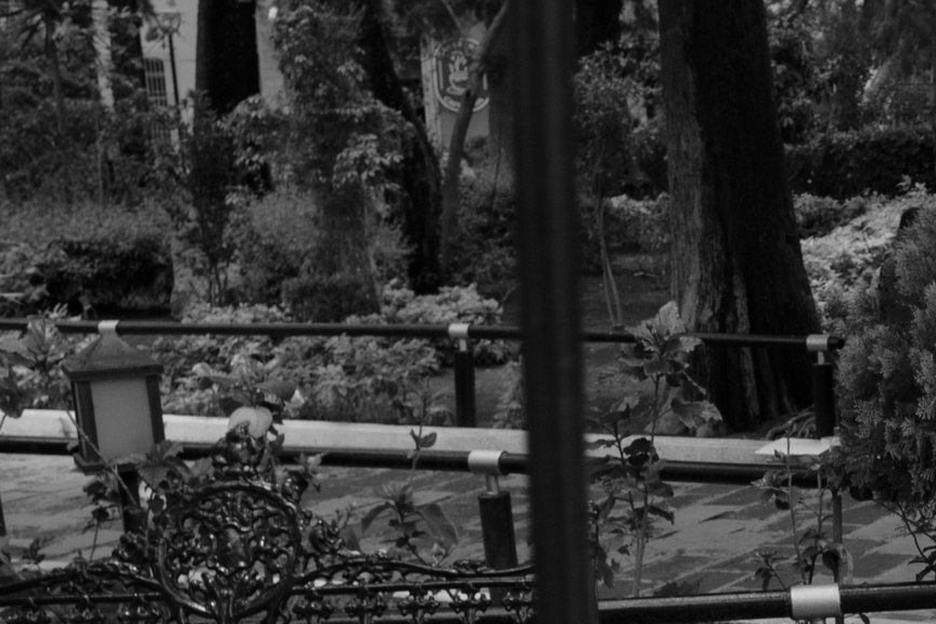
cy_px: 552
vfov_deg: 17.5
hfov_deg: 21.8
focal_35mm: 77
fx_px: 2001
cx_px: 1413
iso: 160
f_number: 5.6
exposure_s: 1/400
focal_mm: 16
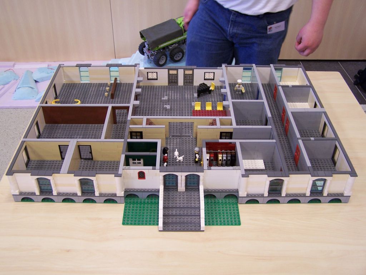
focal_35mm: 38
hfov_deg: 49.0
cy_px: 138
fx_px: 402
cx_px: 183
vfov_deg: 37.7
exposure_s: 1/10
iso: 80
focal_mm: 6.3
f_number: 2.8
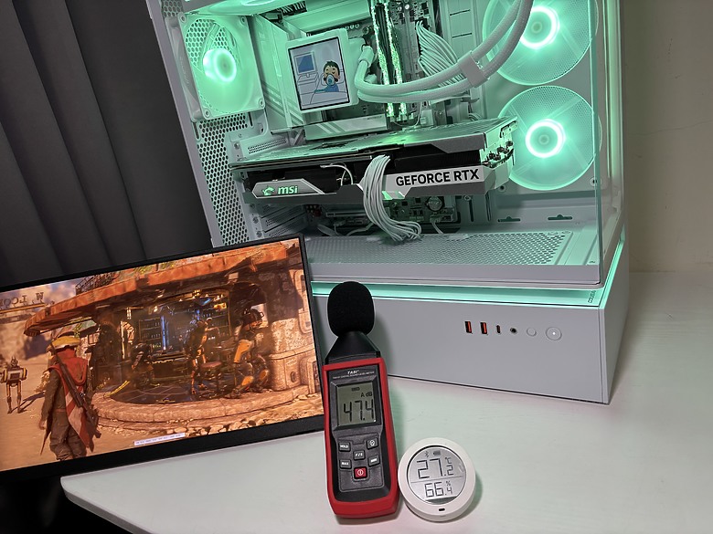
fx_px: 536
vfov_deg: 53.1
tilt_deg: -17.5
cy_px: 267
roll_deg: +10.1
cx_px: 356
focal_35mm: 26
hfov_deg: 67.3
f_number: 1.6
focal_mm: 5.96
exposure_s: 1/120
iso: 125
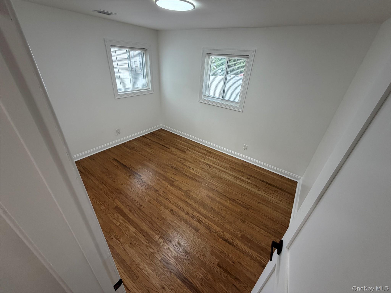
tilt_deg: -28.9
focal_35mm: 14
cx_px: 196
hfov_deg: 102.1
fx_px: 158
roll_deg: -2.7
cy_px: 146
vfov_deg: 85.7
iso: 125
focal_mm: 2.22
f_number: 2.2
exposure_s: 1/121
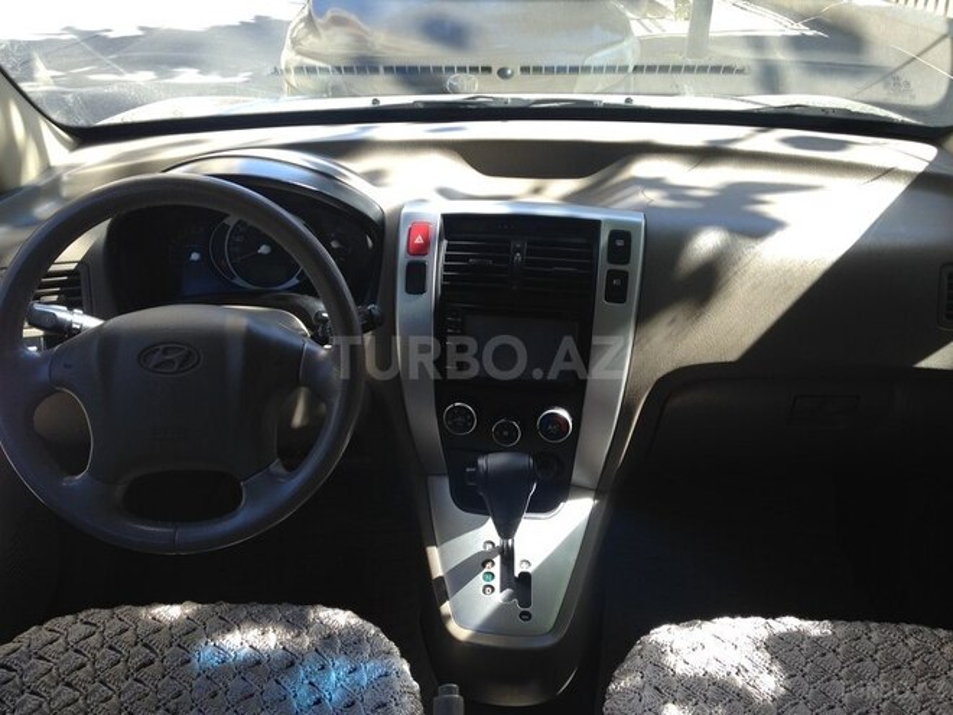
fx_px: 909
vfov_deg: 42.9
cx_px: 476
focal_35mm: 33
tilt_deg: -27.7
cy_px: 358
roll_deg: +0.7
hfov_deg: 55.4
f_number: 2.4
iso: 50
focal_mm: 4.12
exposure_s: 1/134
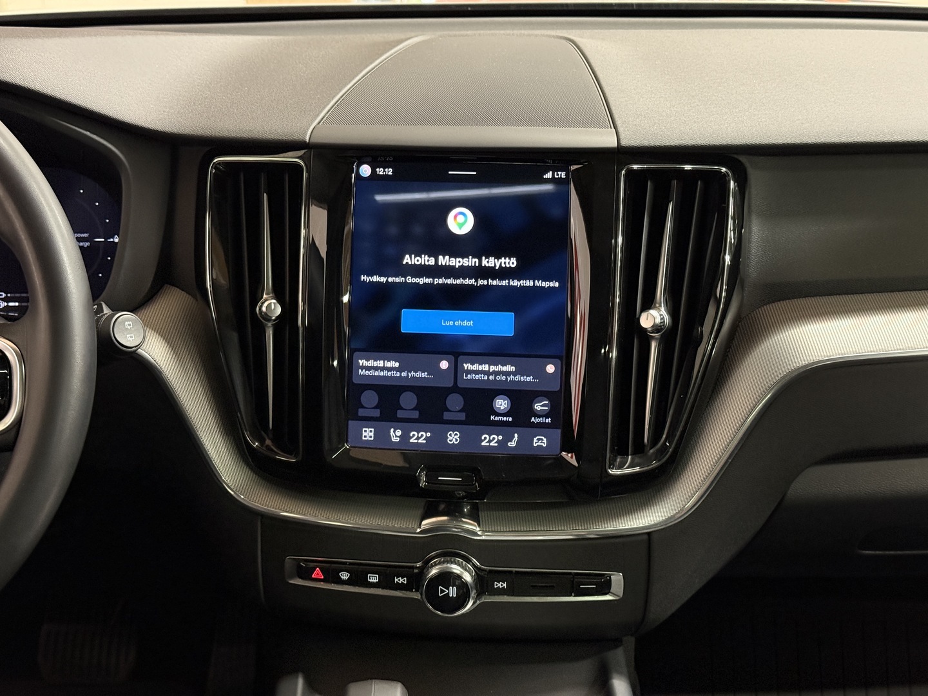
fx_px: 1287
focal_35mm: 48
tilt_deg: -21.2
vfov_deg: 30.3
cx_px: 464
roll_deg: +1.0
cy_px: 348
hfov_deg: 39.7
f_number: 1.78
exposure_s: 1/34
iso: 500
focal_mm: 6.76
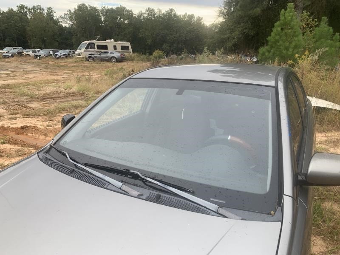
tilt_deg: -20.1
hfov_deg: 67.3
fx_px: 255
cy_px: 128
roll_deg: +0.9
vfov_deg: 53.1
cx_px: 170
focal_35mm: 26
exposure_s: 1/382
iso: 25
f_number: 1.8
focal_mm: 4.25
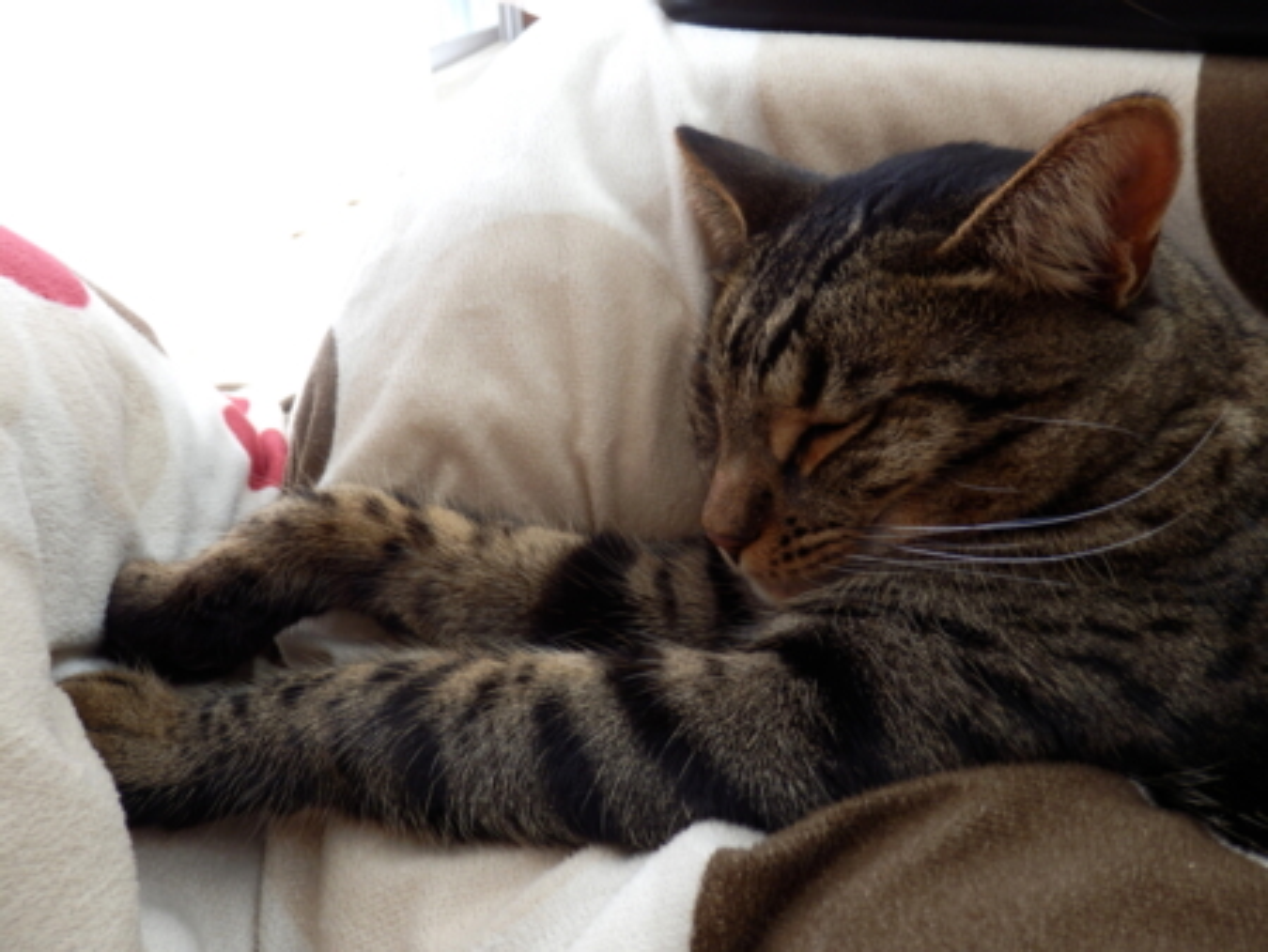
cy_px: 476
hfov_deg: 69.4
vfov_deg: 54.9
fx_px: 916
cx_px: 634
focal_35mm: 25
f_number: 3
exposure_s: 1/30
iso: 100
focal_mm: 4.5
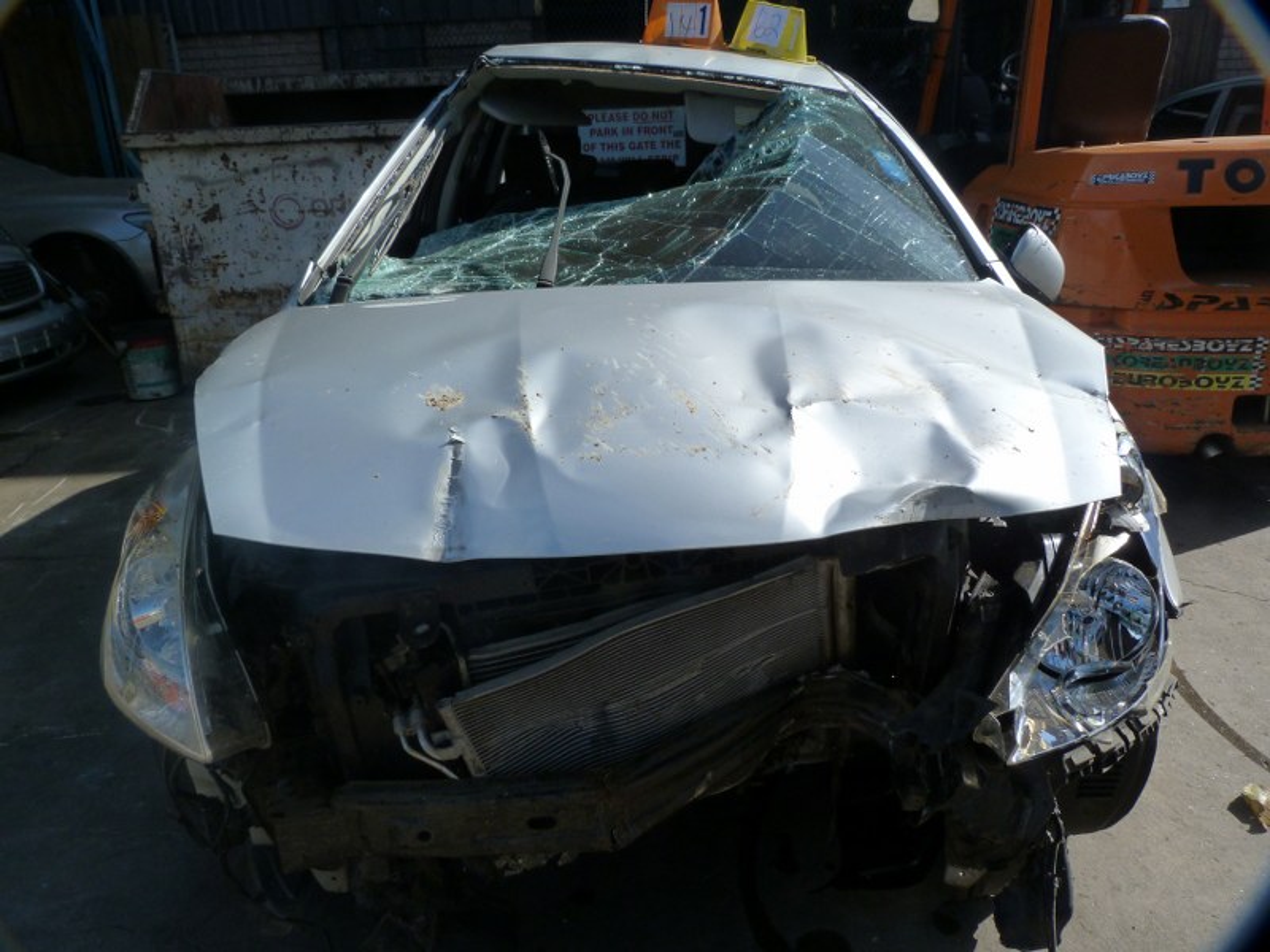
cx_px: 635
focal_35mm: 25
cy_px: 476
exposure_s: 1/320
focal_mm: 4.5
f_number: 5.6
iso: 125
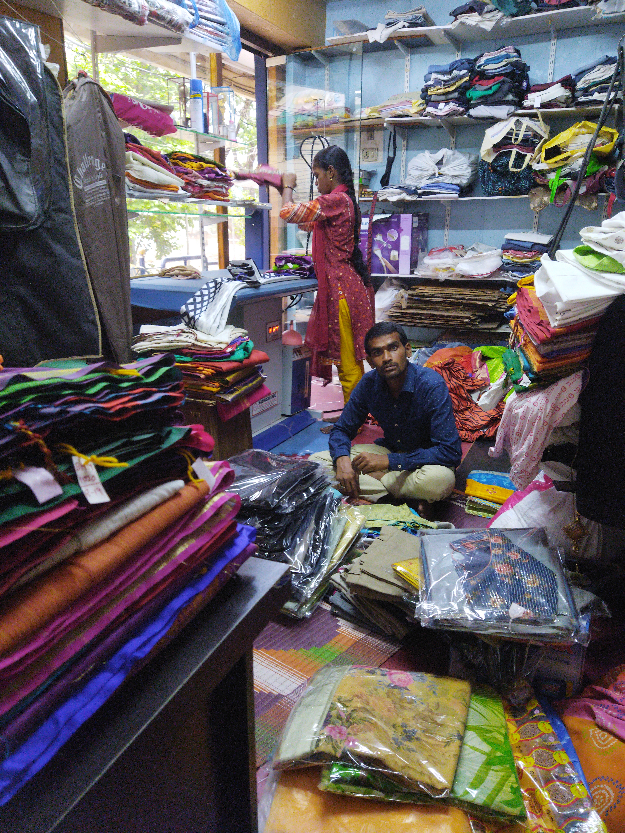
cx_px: 312
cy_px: 416
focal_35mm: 27
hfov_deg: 51.4
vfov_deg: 65.3
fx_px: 650
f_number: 1.79
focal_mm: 4.71
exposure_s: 1/33
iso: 334
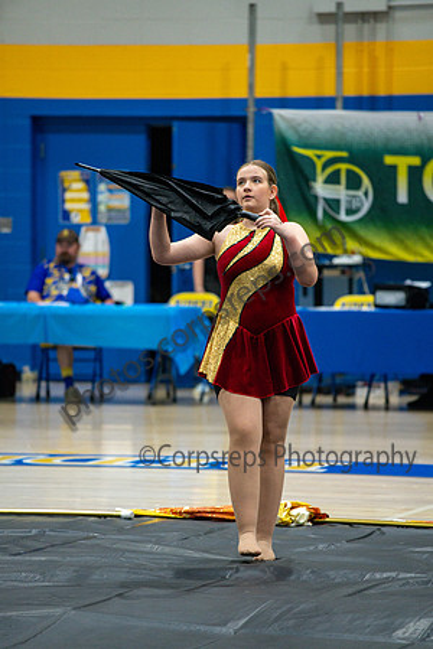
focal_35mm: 200
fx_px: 3608
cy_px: 324
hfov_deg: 6.9
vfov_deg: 10.3
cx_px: 216
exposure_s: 1/500
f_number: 4
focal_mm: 200
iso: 4000
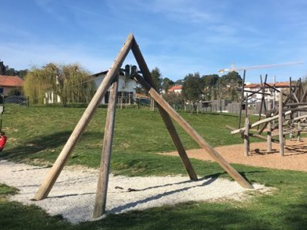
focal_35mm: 43
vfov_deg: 33.4
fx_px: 381
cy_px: 137
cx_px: 183
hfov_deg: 43.7
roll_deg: +0.1
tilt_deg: -3.0
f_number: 2.2
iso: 25
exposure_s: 1/1399
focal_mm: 4.15
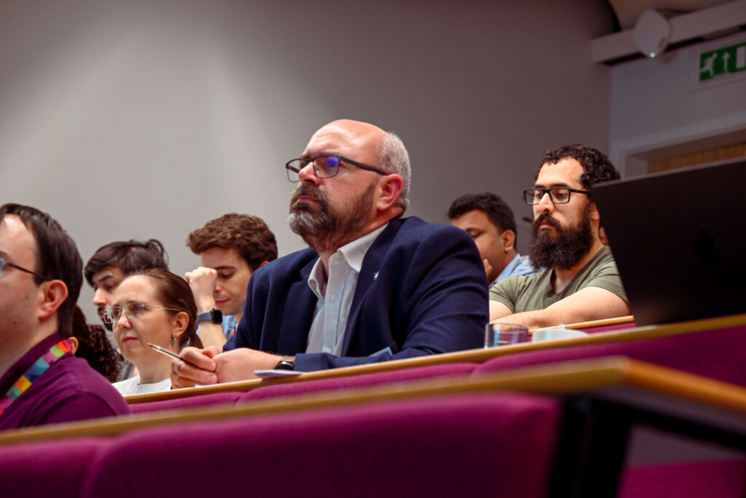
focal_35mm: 99
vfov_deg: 13.8
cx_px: 373
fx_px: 2053
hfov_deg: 20.6
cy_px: 249
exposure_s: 1/100
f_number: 6.3
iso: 3200
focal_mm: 99
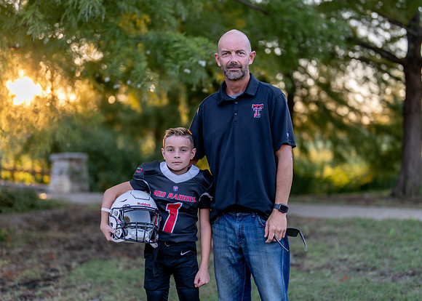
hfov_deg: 31.5
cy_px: 160
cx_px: 207
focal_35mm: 63
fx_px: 749
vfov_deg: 22.7
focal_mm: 50
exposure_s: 1/400
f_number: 1.2
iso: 100
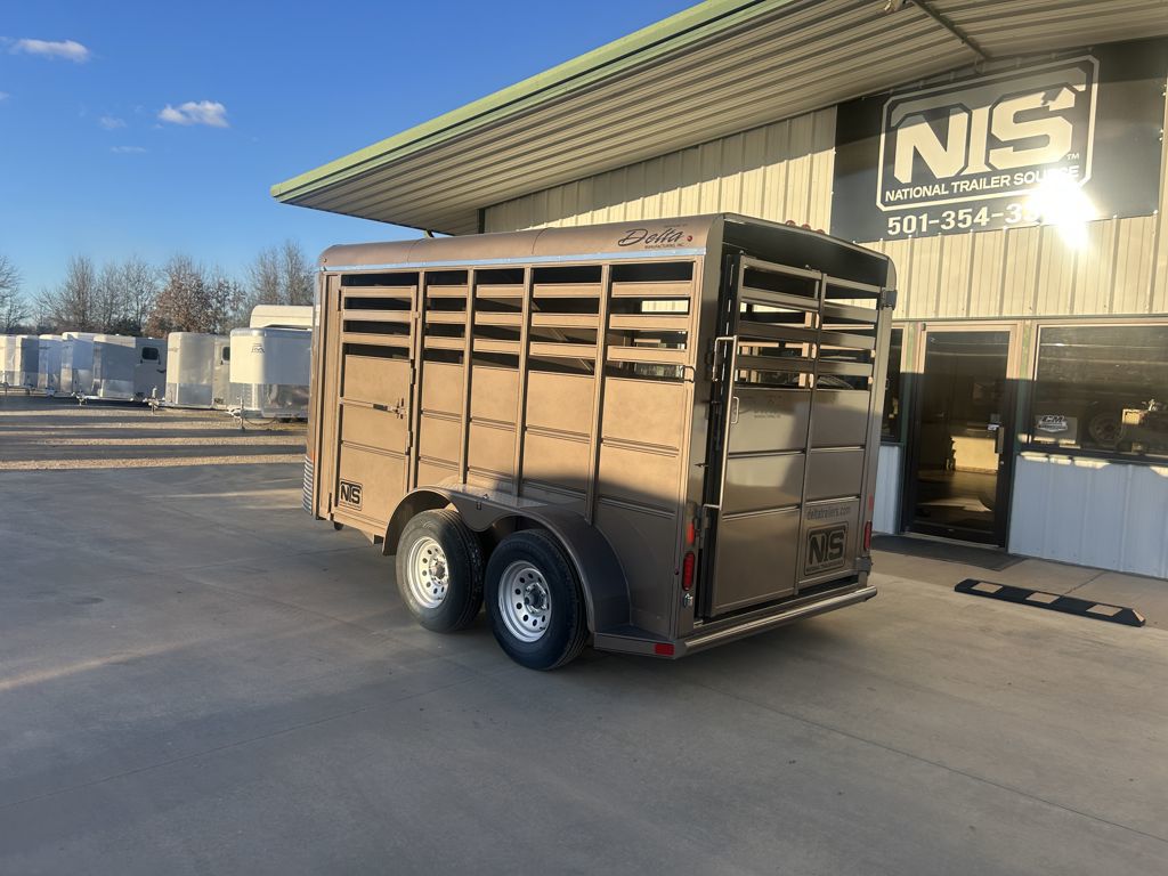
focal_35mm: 26
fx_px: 877
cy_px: 438
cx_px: 584
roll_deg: +0.1
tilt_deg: -2.3
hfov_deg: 67.3
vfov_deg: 53.1
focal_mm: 5.7
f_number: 1.5
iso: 50
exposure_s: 1/1779
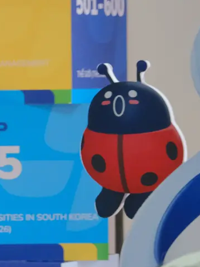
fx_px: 2457
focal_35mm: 319
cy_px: 93
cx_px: -244
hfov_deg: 4.6
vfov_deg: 6.2
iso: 2500
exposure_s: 1/125
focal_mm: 55
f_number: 5
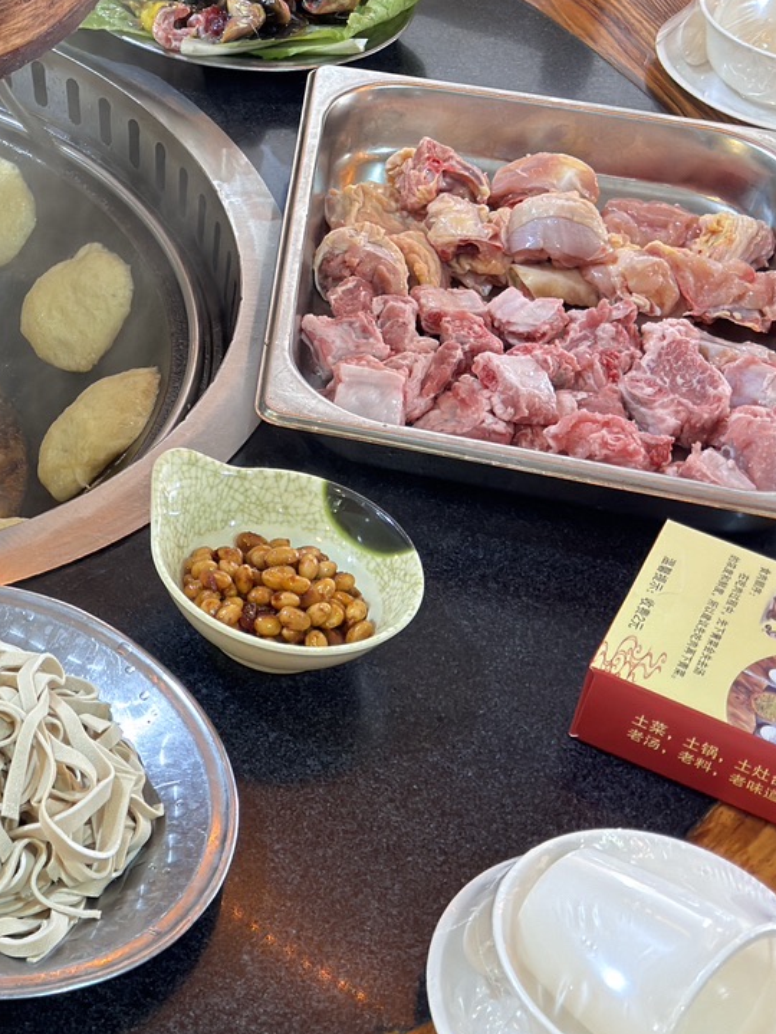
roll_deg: -2.4
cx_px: -233
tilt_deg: -37.9
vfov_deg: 25.9
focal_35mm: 75
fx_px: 2242
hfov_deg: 18.3
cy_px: 353
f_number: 1.78
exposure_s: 1/33
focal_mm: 6.76
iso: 320
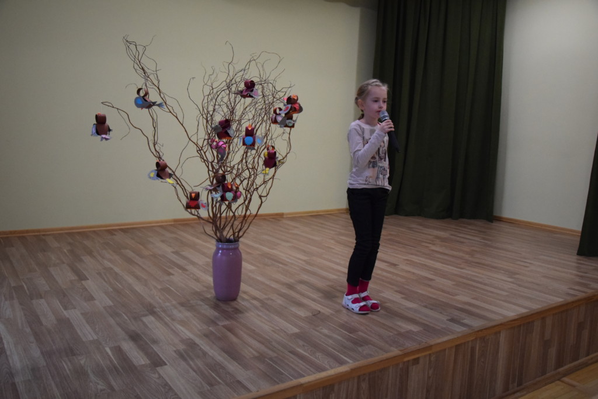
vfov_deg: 41.7
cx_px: 299
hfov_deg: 59.5
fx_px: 523
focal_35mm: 32
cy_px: 200
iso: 3200
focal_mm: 21
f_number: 3.8
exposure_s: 1/320
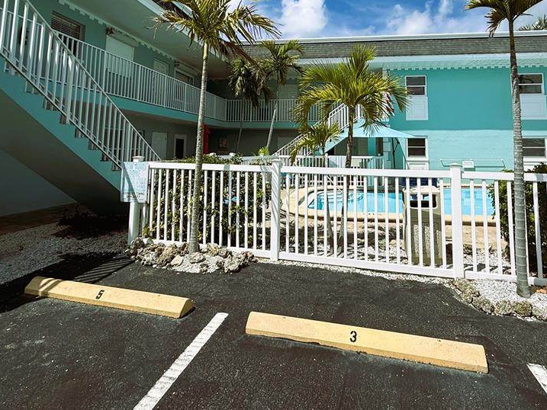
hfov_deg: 81.1
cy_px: 121
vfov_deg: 63.4
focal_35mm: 20
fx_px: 316
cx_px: 319
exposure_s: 1/4149
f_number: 2.2
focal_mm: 2.22
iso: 50
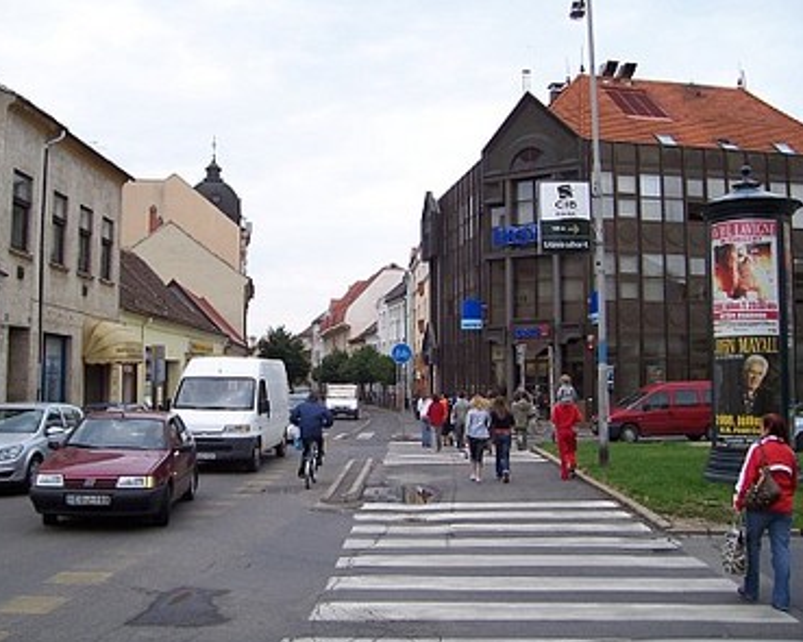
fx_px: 855
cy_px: 322
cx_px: 387
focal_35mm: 36
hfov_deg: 50.3
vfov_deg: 41.1
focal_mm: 5.6
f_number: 2.7
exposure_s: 1/350
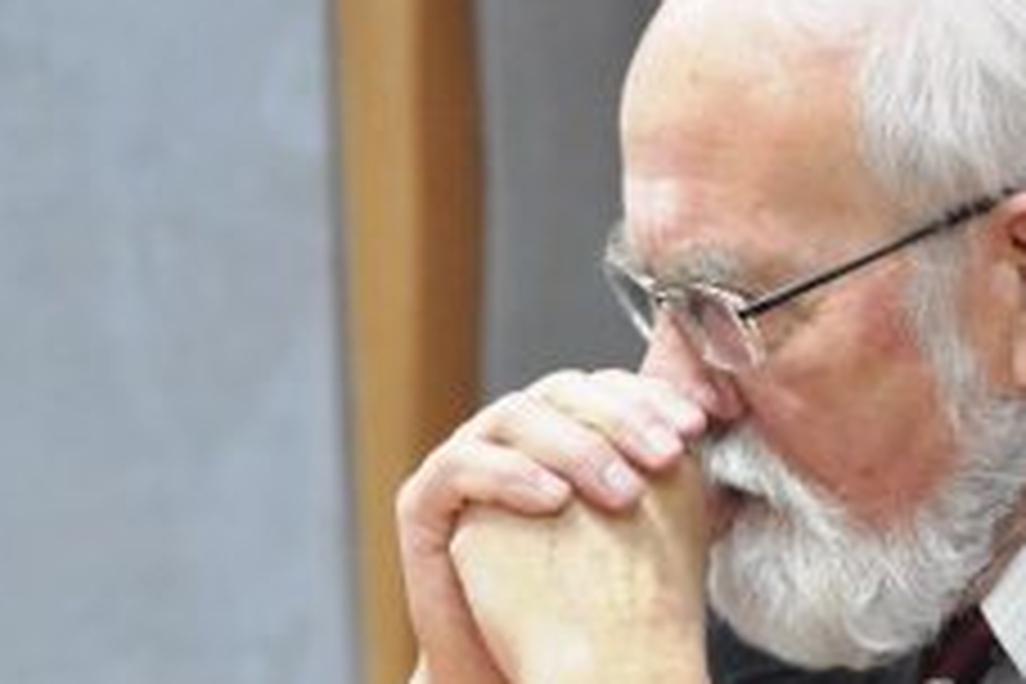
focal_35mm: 345
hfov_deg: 6.0
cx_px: 891
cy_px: 554
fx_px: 9834
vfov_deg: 4.0
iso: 1600
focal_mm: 105
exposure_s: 1/15
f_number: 5.3
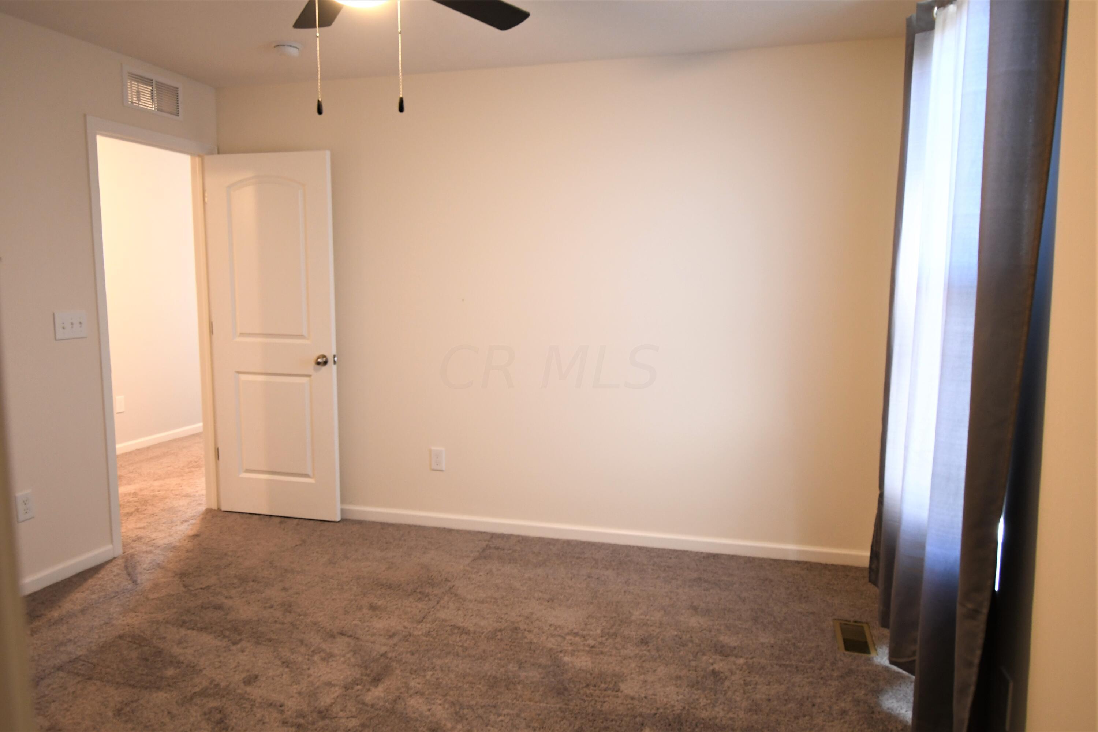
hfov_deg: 73.7
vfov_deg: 53.1
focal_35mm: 24
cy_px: 366
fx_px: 732
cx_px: 549
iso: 1000
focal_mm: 16
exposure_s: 1/6
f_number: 5.3
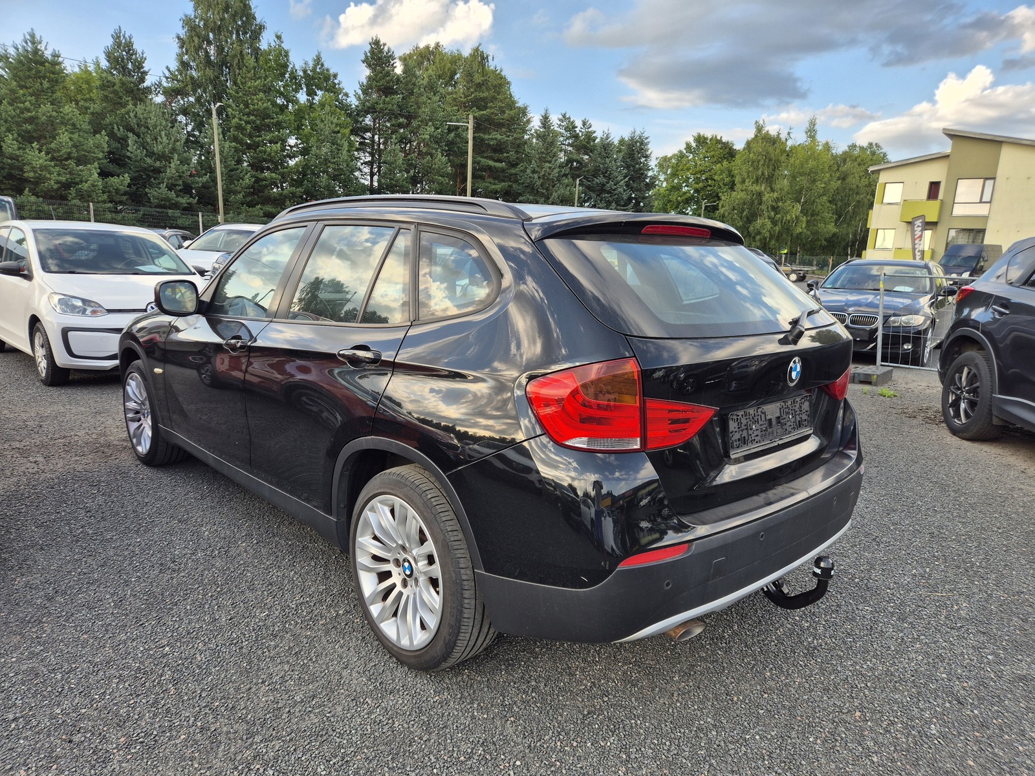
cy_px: 388
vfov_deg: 58.9
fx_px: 688
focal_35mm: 23
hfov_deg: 73.9
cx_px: 518
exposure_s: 1/405
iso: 25
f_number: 1.8
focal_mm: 5.4
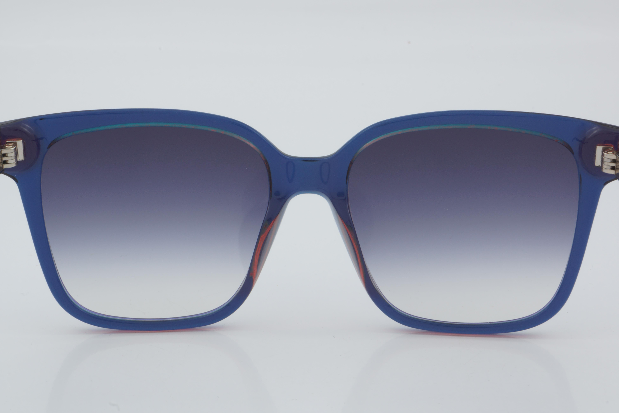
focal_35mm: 82
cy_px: 206
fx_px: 1418
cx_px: 310
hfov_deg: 24.6
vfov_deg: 16.6
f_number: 32
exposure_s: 1/4
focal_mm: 55
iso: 100
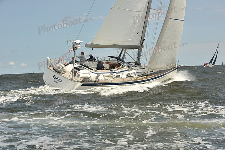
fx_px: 438
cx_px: 112
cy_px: 75
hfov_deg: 28.8
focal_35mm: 70
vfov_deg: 19.5
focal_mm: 70
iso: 250
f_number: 10
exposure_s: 1/800
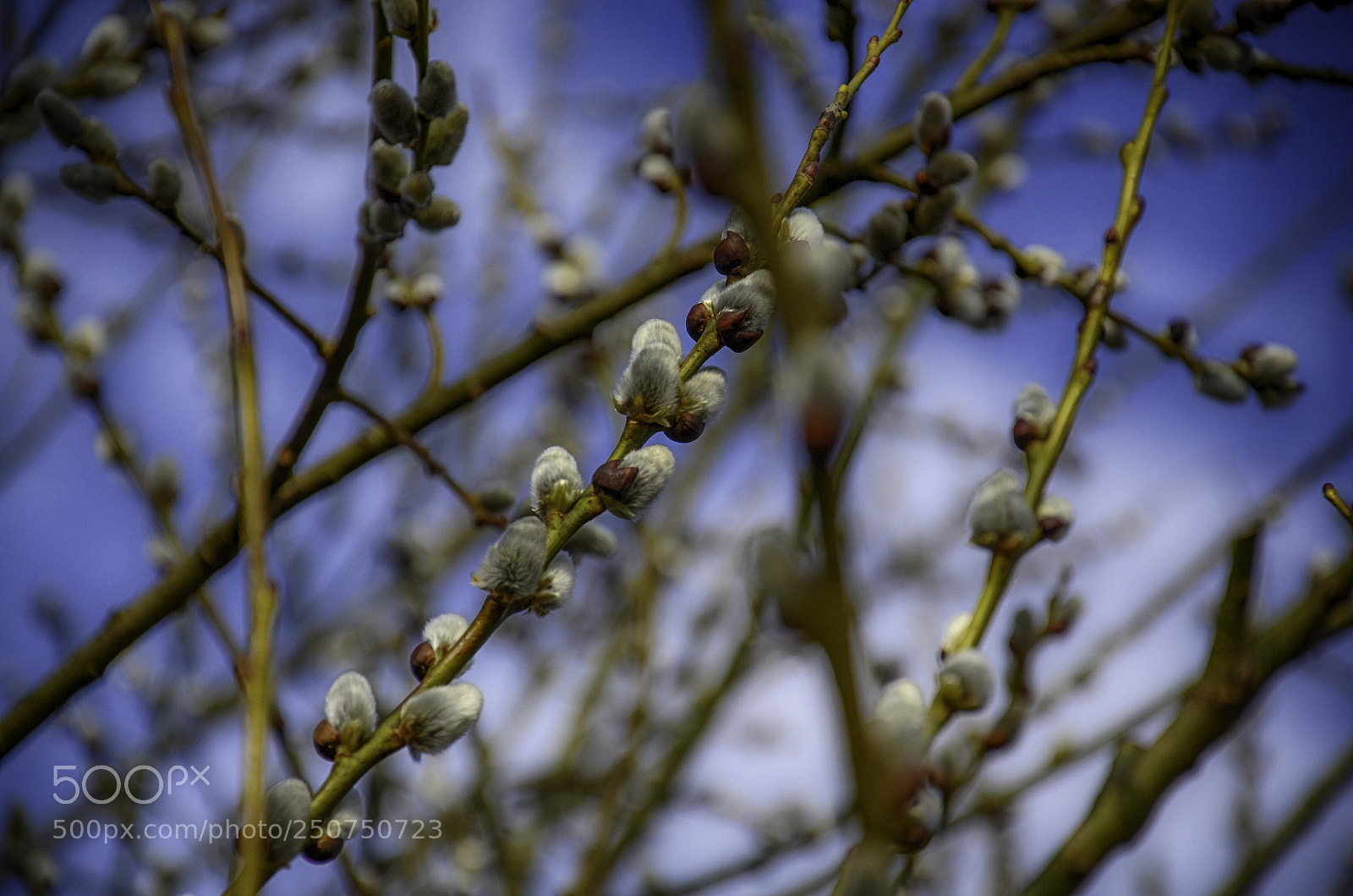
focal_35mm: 158
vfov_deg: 8.7
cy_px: 448
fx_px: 5906
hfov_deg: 13.1
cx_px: 676
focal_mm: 105
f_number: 5.6
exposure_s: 1/1250
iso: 200
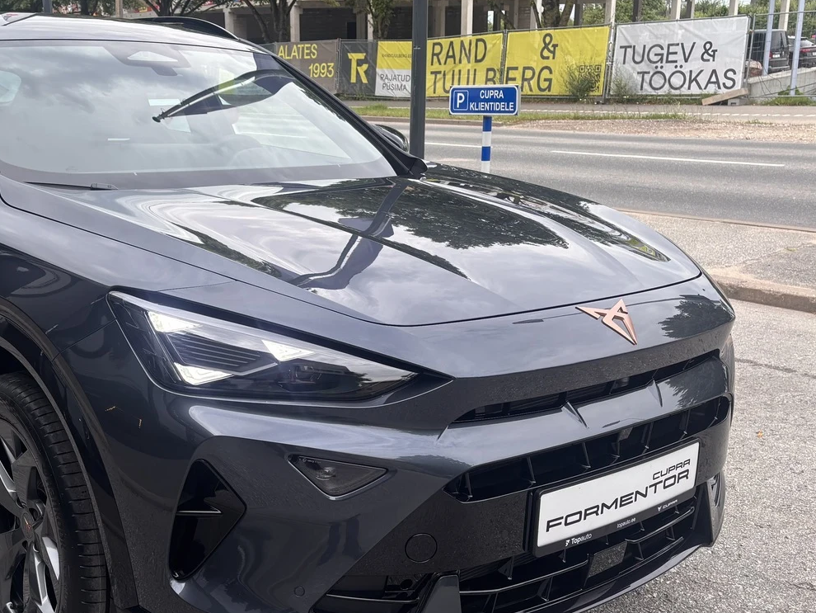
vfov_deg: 34.3
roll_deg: +3.2
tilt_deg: -17.0
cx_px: 243
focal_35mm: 42
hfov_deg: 43.8
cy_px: 354
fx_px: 990
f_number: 1.6
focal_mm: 5.96
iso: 50
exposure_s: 1/799
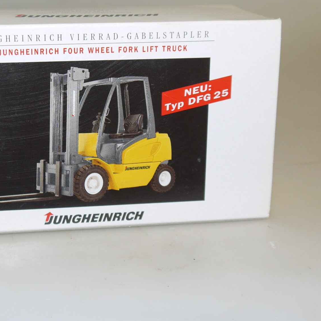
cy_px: 127
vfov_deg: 23.9
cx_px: 93
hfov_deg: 23.8
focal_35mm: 72
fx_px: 755
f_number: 3.8
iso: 100
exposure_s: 1/40
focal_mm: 16
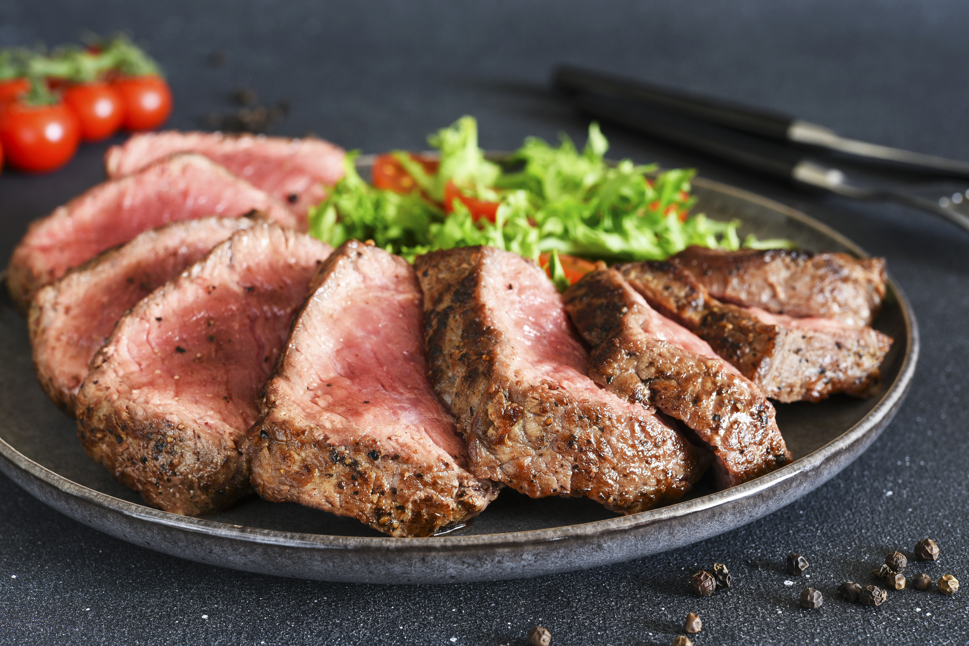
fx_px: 1615
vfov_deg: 22.6
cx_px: 484
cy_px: 323
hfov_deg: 33.4
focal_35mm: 60
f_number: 10
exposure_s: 1/2
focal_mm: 60
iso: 200
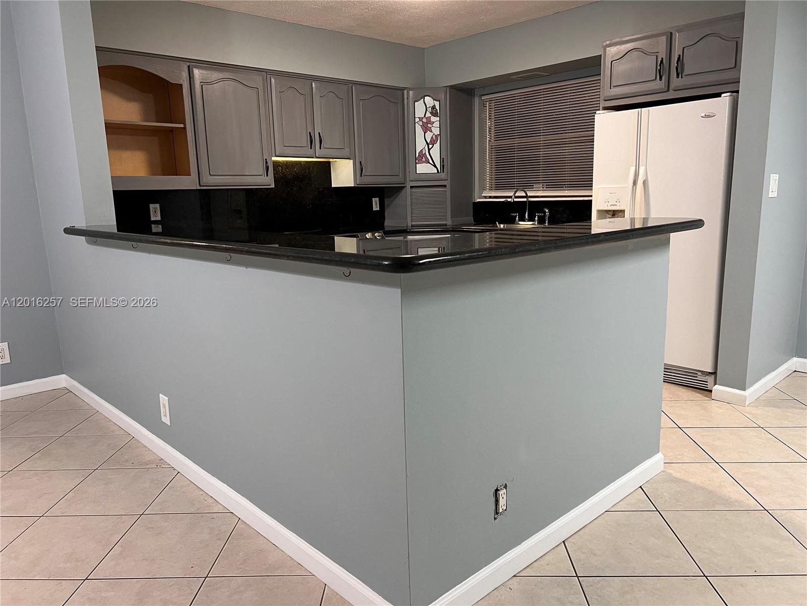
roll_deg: +1.5
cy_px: 303
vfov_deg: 53.1
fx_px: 606
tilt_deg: -11.2
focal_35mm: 26
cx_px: 404
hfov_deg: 67.3
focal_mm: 5.7
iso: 160
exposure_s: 1/60
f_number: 1.5
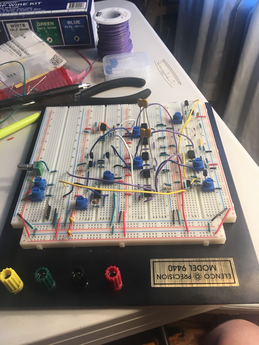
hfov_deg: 48.2
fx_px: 289
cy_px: 172
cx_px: 130
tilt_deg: -48.8
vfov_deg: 61.7
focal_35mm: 29
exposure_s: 1/30
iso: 25
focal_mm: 4.15
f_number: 2.2
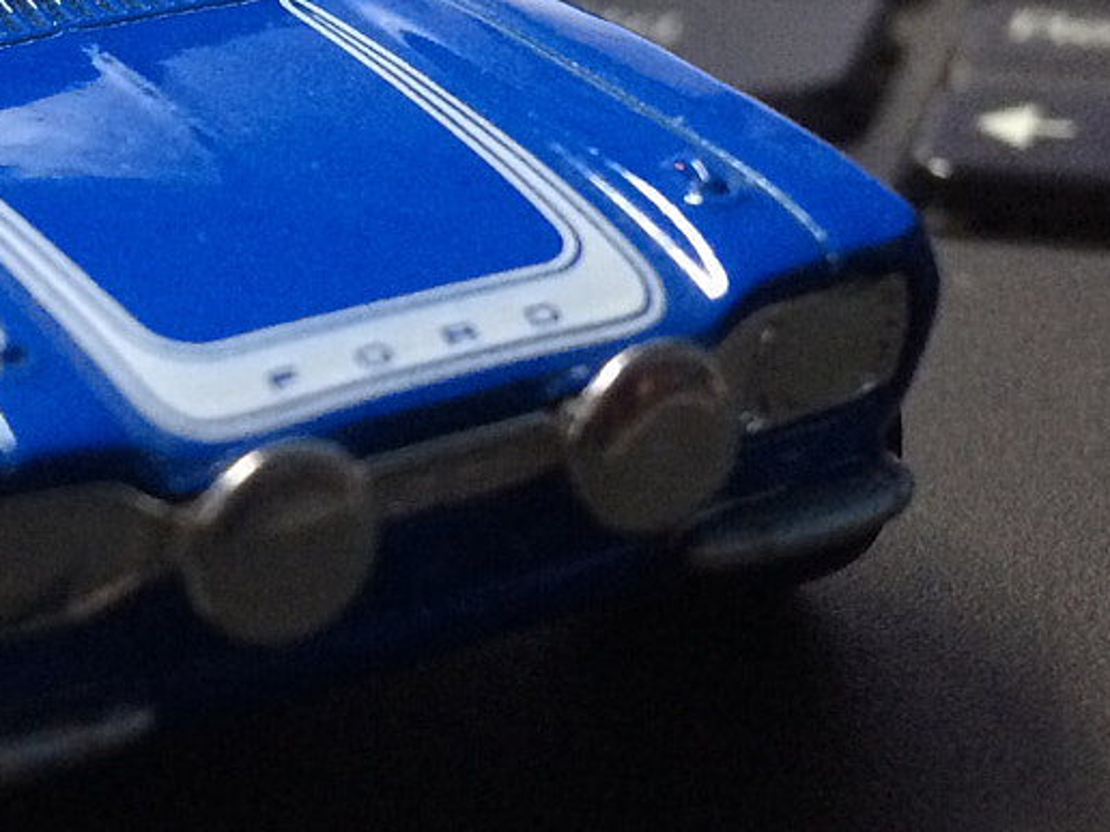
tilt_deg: -18.7
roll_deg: +2.9
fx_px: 2886
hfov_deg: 21.2
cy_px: 286
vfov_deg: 16.4
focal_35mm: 90
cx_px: 54
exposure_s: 1/30
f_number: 2.2
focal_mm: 4.15
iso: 250
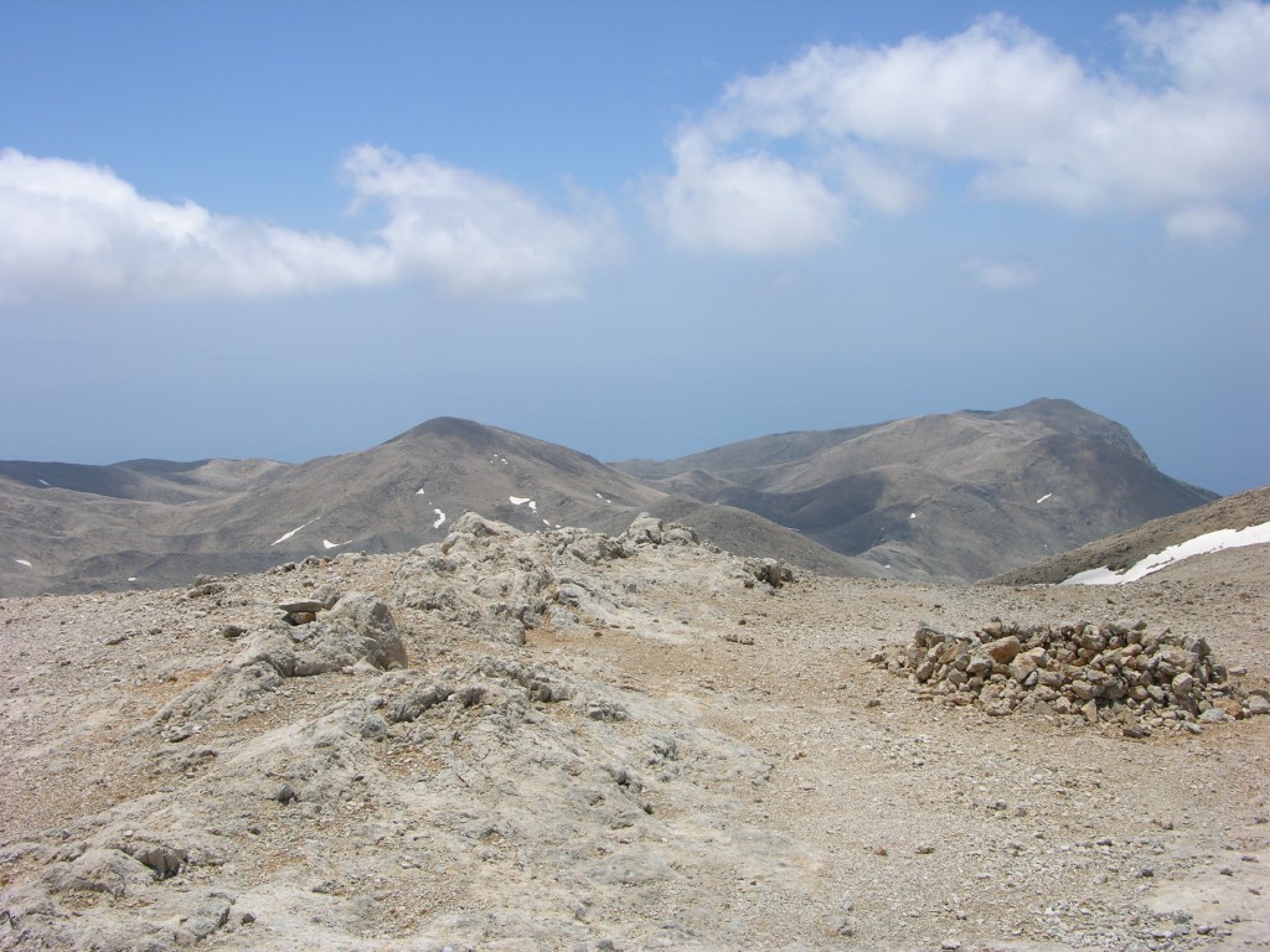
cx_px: 635
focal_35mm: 35
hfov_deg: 52.6
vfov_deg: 40.7
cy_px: 476
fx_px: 1284
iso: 50
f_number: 7.1
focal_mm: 8.9
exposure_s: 1/318
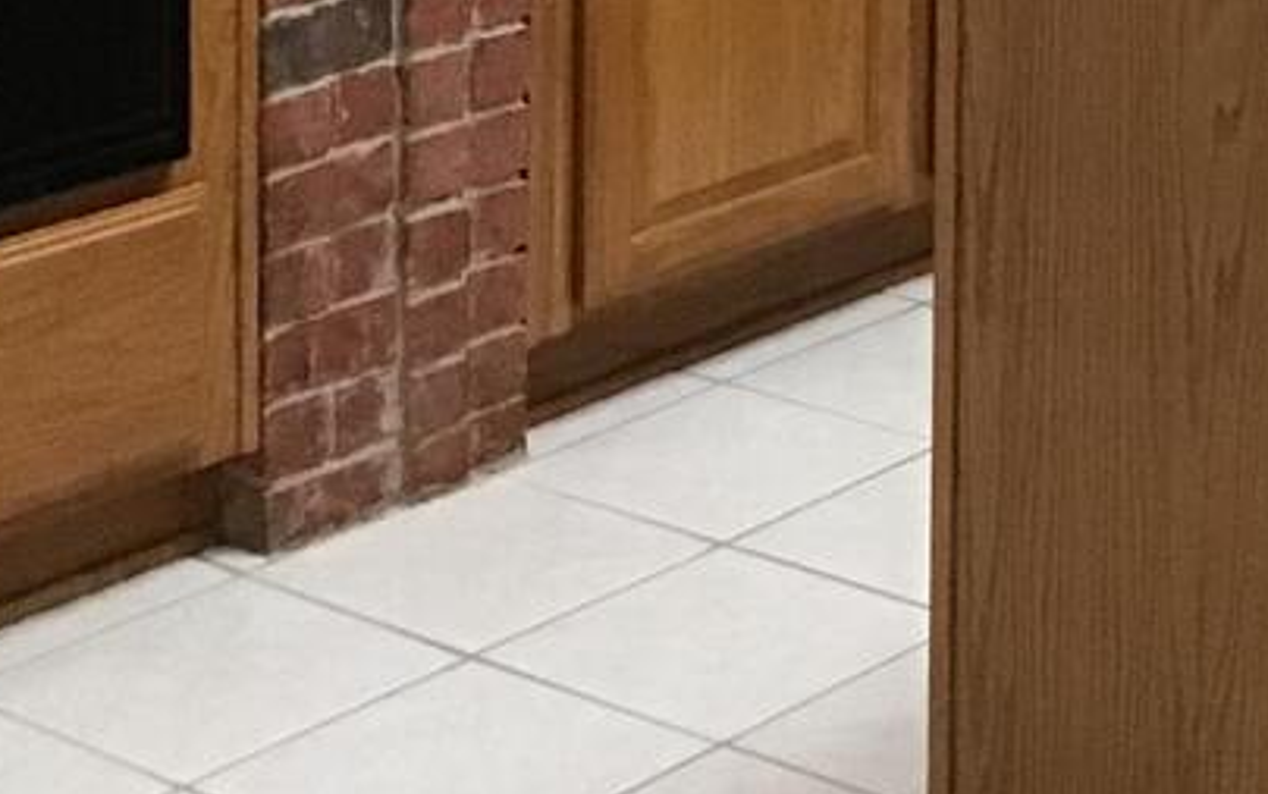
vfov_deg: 10.4
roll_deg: -1.1
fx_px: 4045
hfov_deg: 17.0
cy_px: -719
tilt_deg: -5.0
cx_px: 1510
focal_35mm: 117
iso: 200
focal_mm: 3.3
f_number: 2.4
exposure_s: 1/30
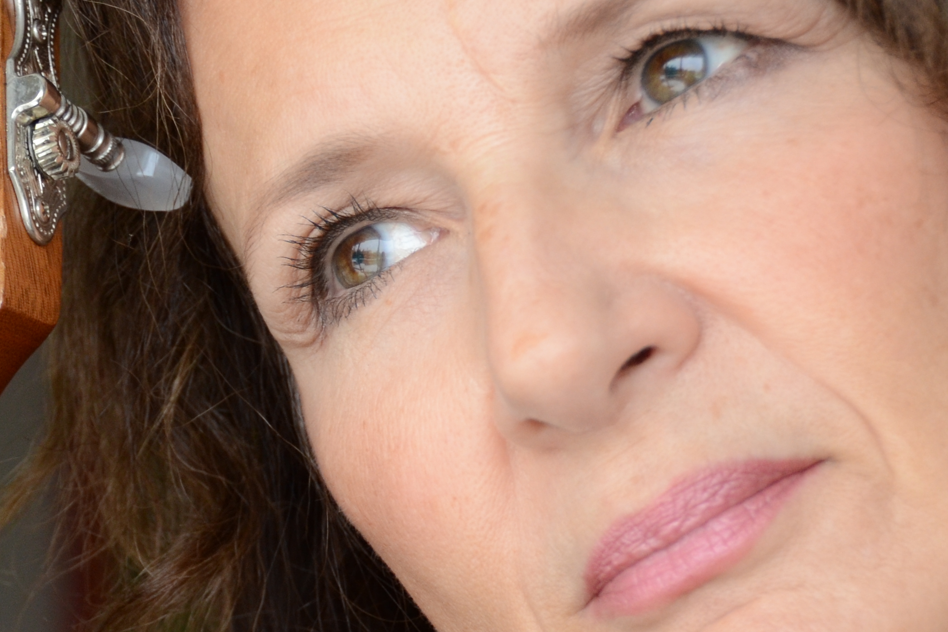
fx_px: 5113
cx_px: 231
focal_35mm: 194
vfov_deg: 7.1
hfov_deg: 10.6
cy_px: 539
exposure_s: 1/100
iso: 640
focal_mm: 55
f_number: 4.8
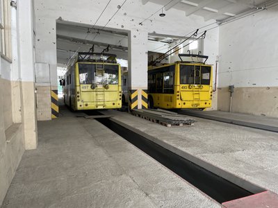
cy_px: 104
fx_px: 209
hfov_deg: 67.3
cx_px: 139
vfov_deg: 53.1
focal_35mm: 26
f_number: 1.6
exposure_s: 1/121
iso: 125
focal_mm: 4.2
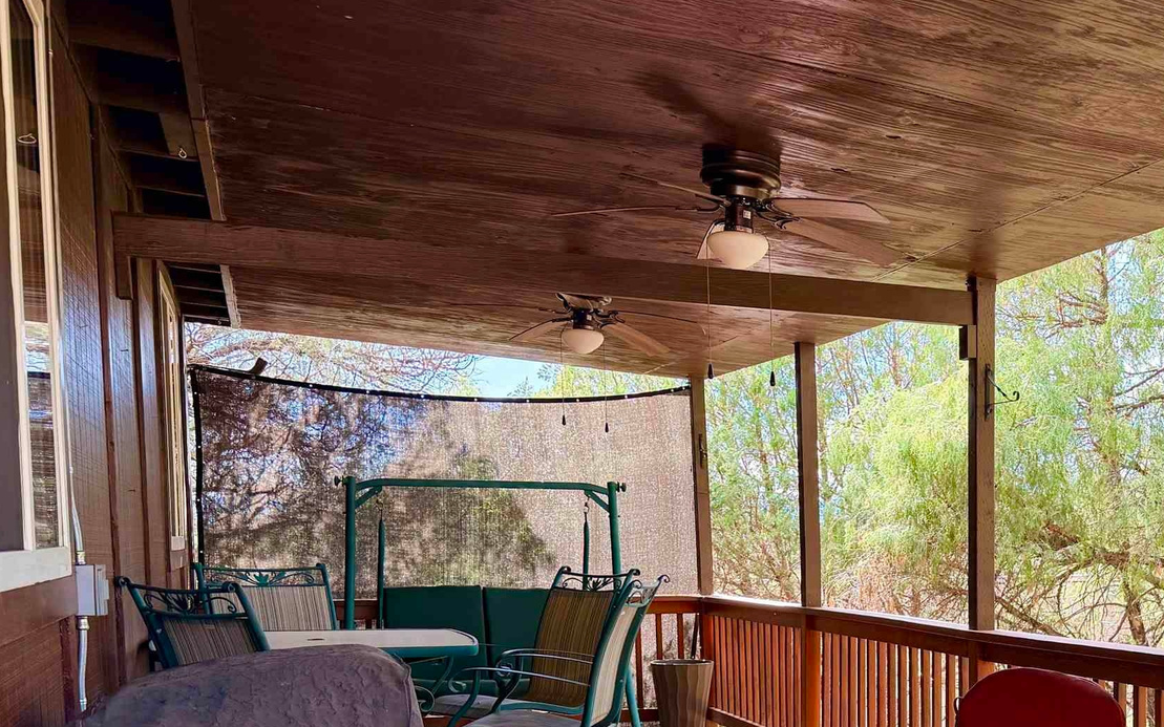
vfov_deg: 26.4
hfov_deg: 40.5
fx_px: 1491
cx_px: 971
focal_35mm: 47
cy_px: 665
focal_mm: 6.76
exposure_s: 1/289
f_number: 1.78
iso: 80
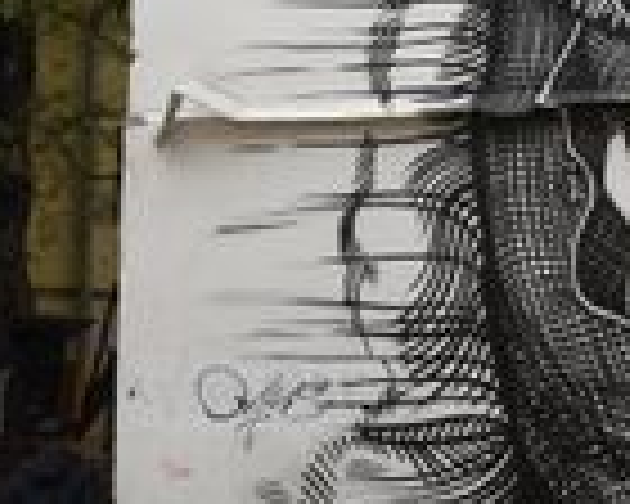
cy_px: 40
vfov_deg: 14.8
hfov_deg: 17.5
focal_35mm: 103
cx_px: 824
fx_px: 1920
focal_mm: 22
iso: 80
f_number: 5
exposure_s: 1/200
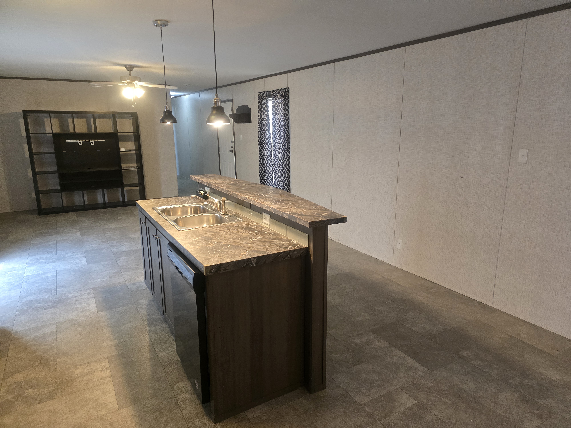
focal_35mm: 23
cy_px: 214
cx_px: 286
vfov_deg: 58.9
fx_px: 379
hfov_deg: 73.9
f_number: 1.7
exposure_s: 1/120
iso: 1000
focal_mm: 6.3
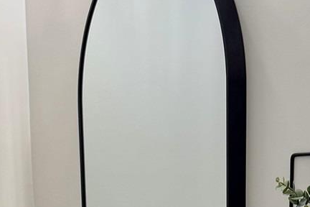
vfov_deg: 8.9
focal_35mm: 133
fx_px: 1145
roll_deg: -0.5
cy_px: 562
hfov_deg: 15.3
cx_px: 238
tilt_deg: -18.2
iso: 80
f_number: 1.78
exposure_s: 1/120
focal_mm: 6.76
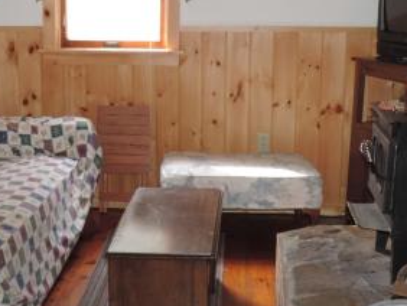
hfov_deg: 26.8
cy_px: 172
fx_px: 847
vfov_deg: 20.5
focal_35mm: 72
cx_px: 121
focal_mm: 6.2
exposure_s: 1/30
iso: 200
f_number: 3.3
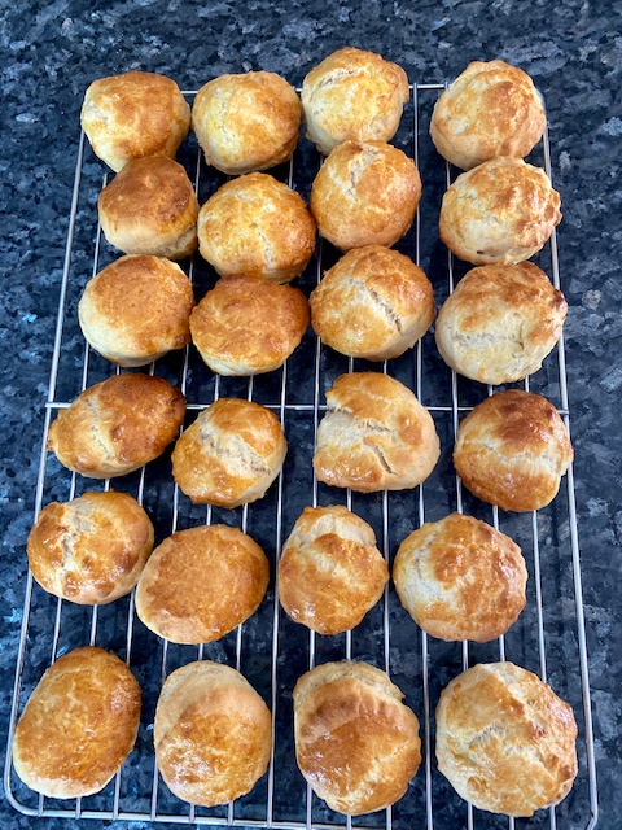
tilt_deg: -75.8
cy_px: 415
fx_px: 623
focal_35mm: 26
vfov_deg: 67.3
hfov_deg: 53.1
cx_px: 311
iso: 200
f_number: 1.8
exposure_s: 1/60
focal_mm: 4.25
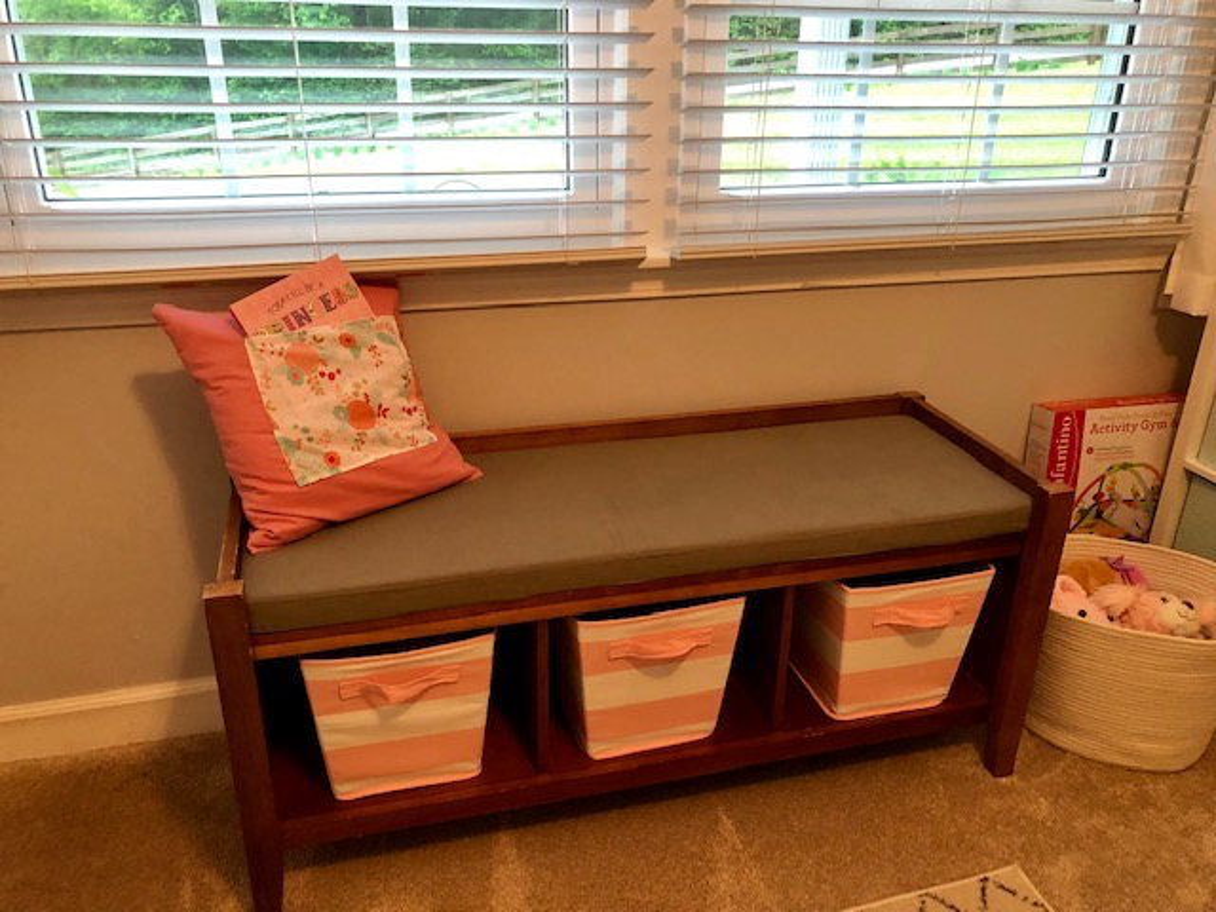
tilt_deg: -25.1
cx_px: 608
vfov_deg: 49.7
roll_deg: -1.4
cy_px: 456
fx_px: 984
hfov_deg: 63.4
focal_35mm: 28
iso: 80
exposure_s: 1/15
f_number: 1.8
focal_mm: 3.99
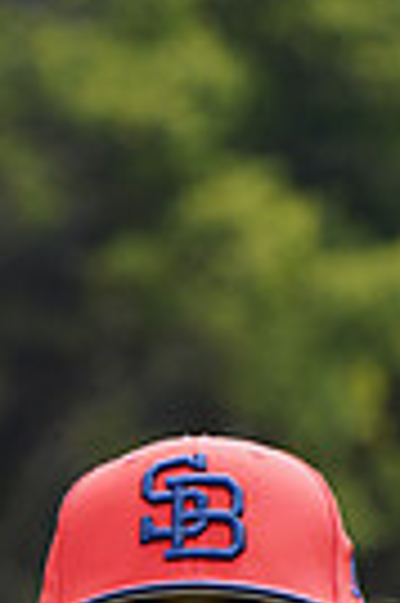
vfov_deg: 3.7
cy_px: 1238
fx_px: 9140
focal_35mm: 547
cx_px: -155
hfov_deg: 2.5
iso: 100
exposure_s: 1/250
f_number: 6.3
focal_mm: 126
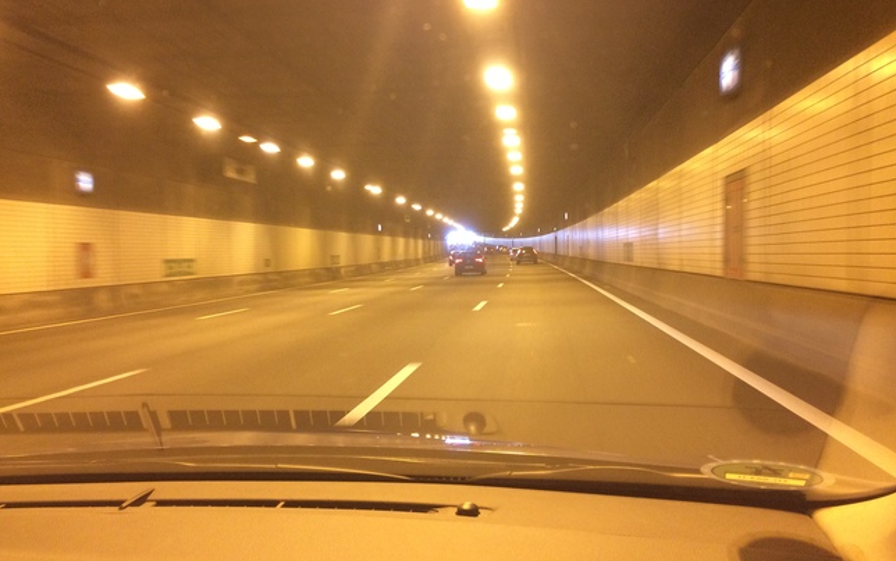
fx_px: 757
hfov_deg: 61.2
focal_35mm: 31
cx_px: 445
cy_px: 244
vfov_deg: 40.6
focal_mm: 4.15
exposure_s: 1/33
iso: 200
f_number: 2.2
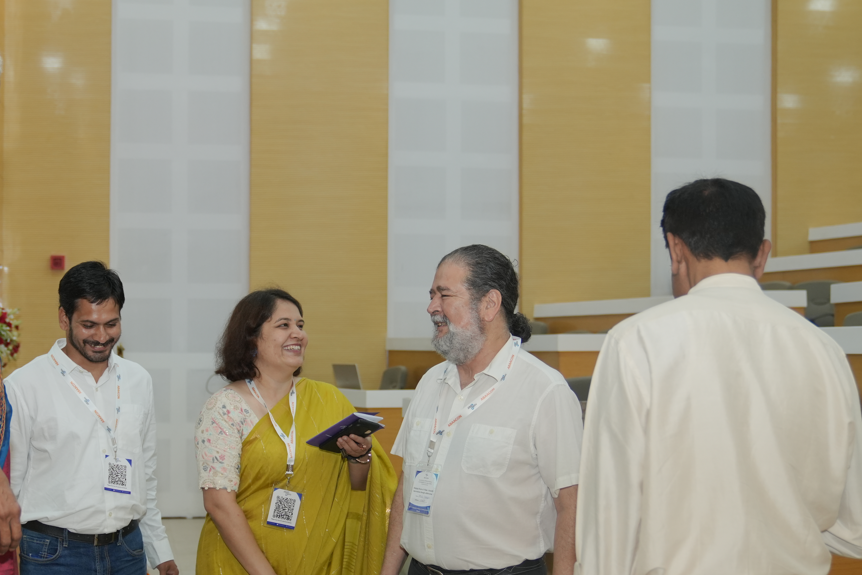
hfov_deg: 37.8
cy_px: 339
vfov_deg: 25.9
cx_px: 301
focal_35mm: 52
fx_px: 1245
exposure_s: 1/250
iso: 640
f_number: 2.8
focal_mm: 32
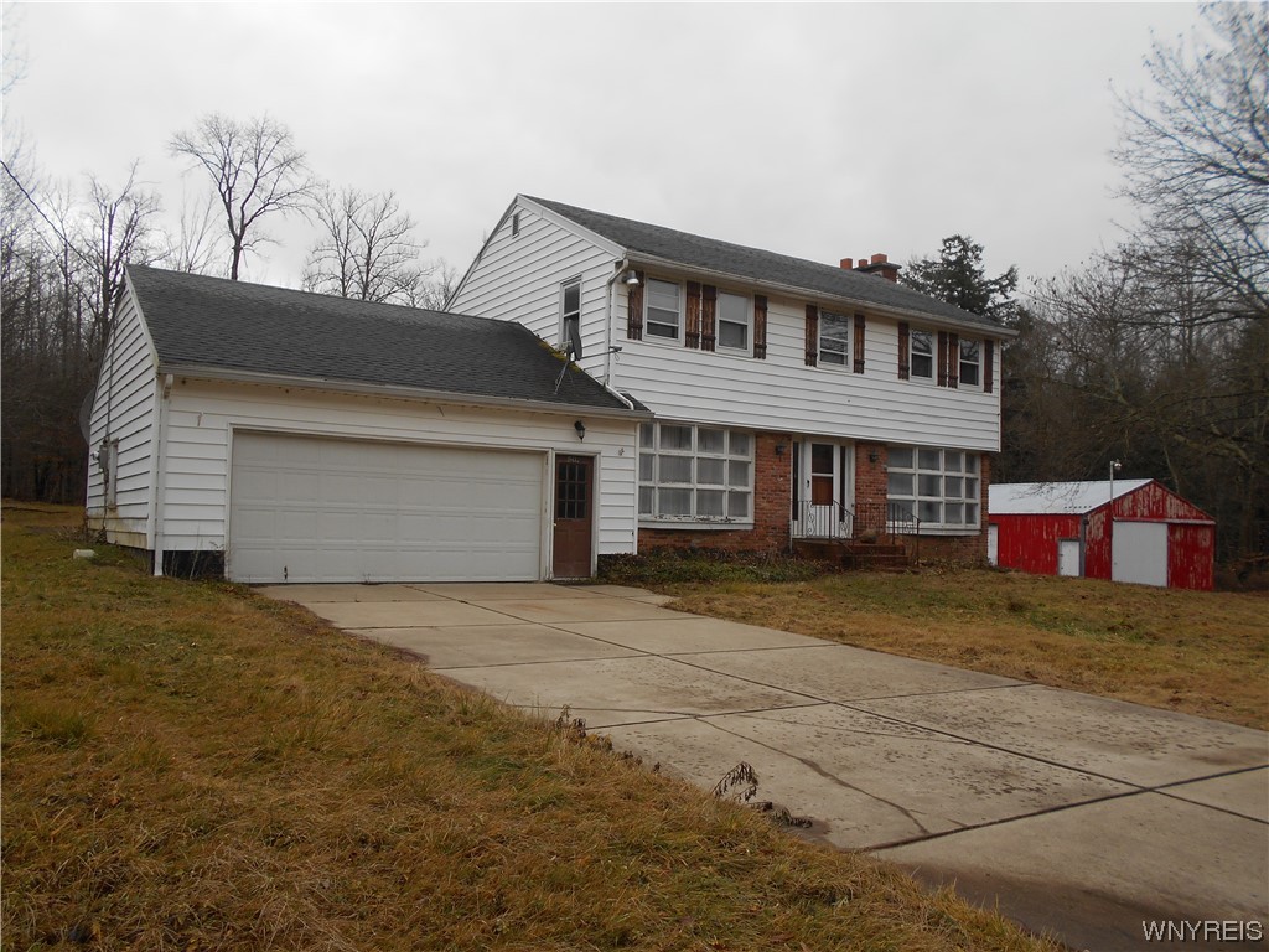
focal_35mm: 26
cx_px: 634
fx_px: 953
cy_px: 476
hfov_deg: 67.3
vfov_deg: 53.1
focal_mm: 4.6
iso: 80
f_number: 3.2
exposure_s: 1/125
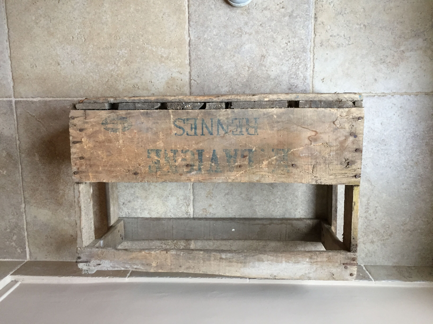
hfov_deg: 61.7
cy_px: 162
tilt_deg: -81.4
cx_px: 216
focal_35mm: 29
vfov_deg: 48.2
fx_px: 363
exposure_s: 1/33
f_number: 2.2
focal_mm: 4.15
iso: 160
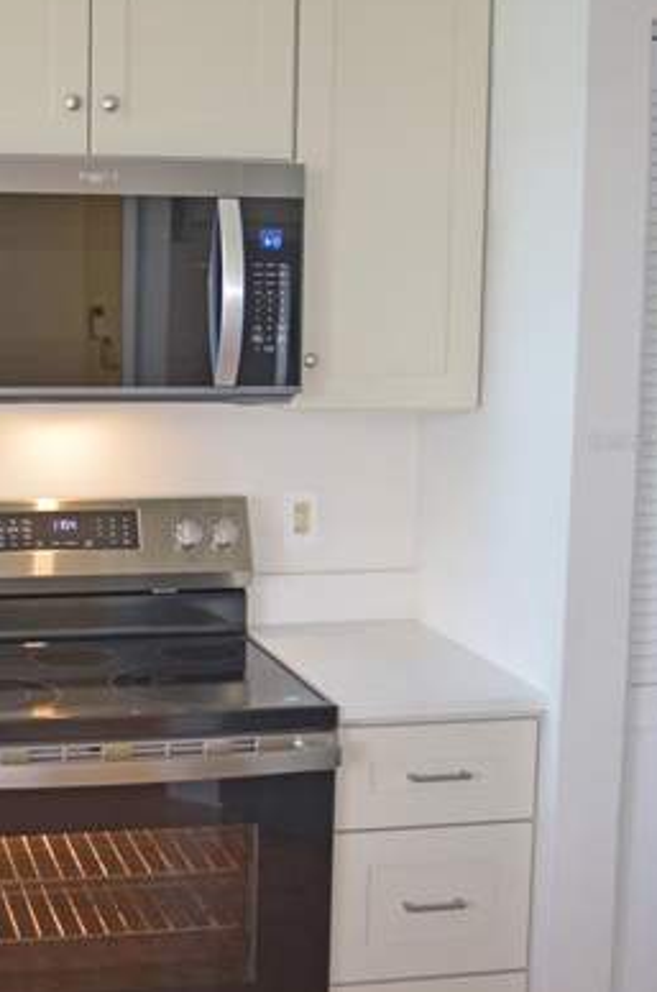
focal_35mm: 56
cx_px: 79
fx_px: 1540
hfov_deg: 23.5
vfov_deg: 35.7
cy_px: 440
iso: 320
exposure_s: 1/30
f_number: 3.8
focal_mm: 20
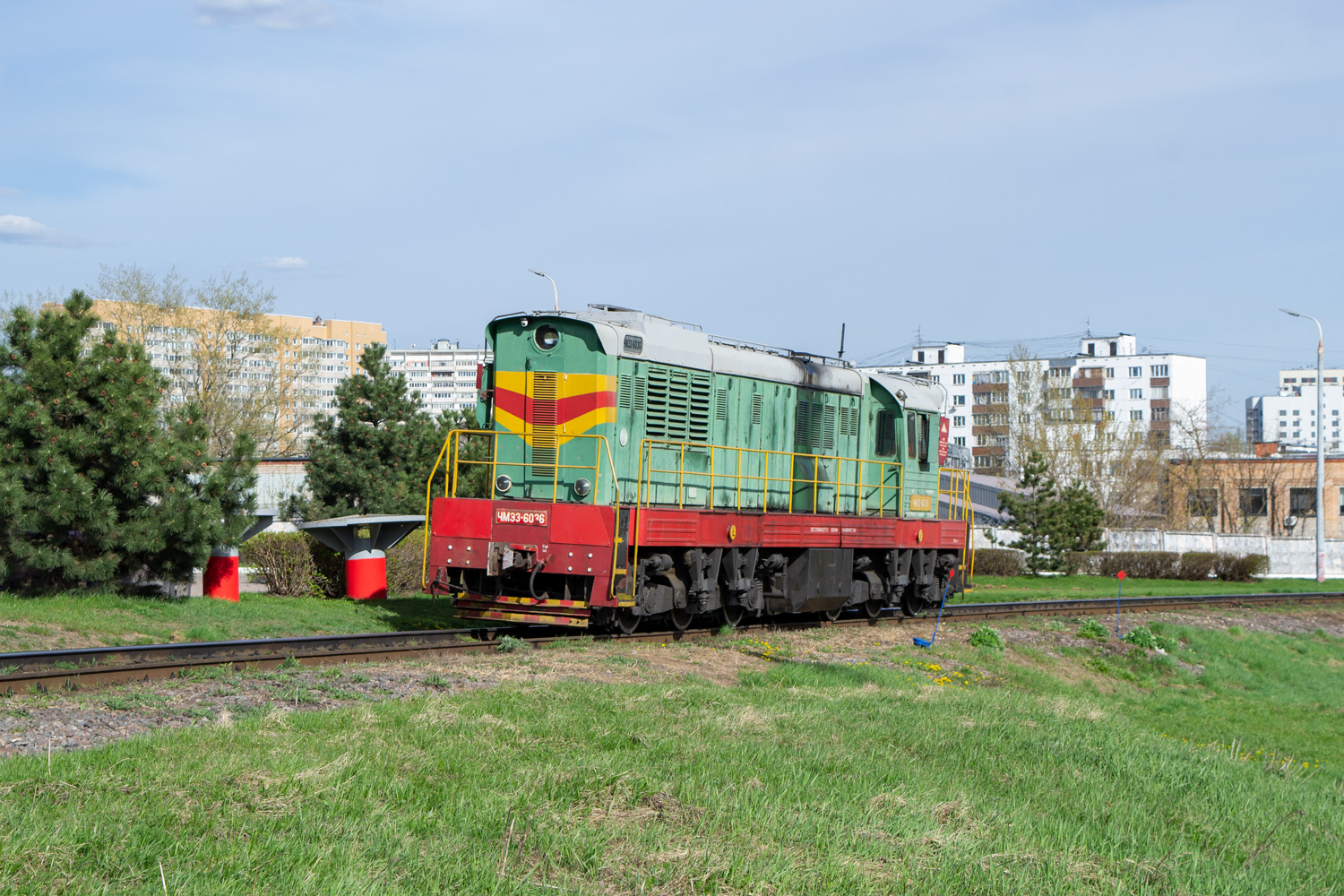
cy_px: 448
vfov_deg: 20.2
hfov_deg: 29.9
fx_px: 2520
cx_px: 672
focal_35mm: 68
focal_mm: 45
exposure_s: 1/500
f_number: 8
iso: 200
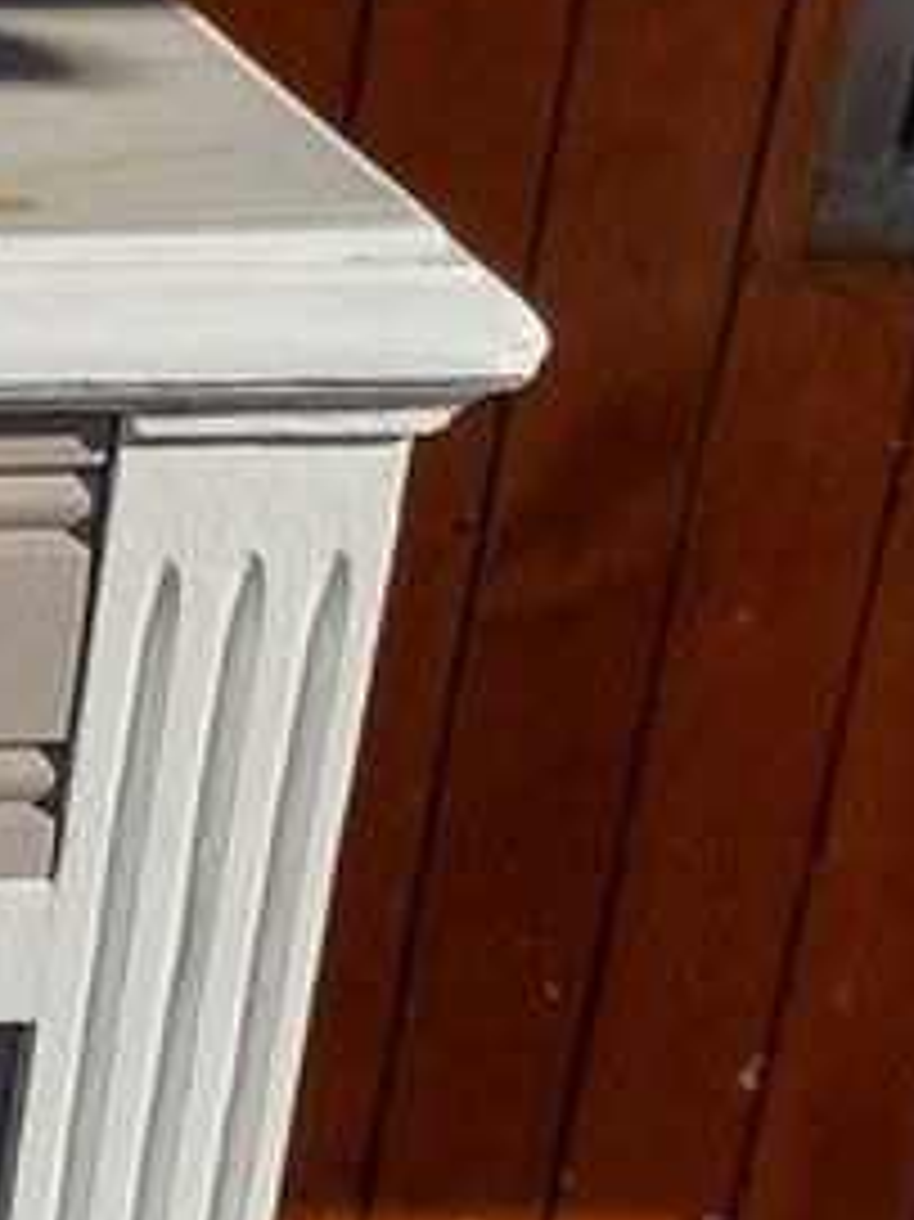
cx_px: -1117
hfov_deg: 10.7
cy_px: 1425
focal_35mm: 123
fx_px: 4334
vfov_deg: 15.5
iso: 25
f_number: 1.8
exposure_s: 1/1586
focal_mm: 5.23
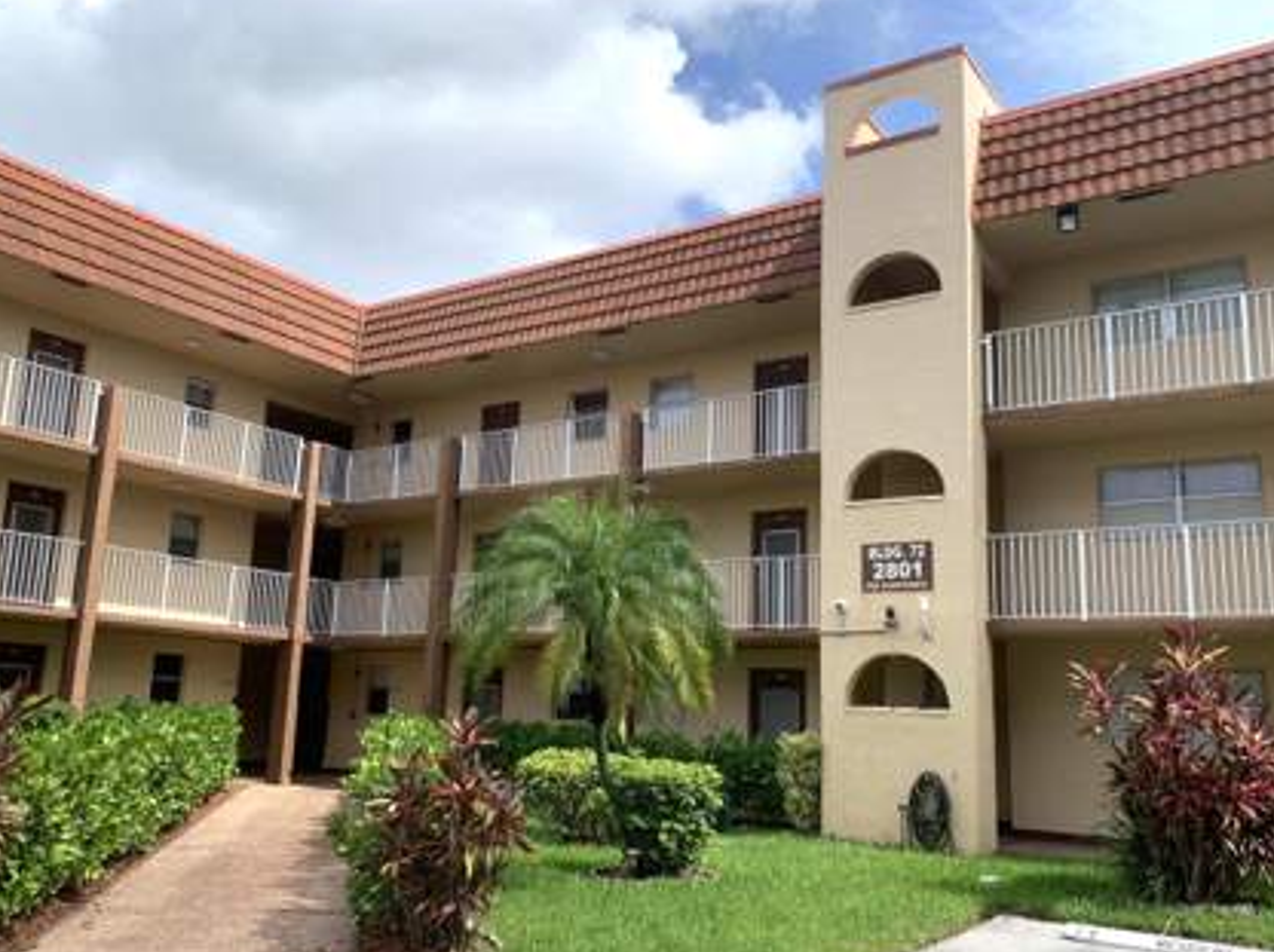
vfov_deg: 46.7
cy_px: 510
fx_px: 1103
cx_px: 625
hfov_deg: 60.0
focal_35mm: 30
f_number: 1.8
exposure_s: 1/1661
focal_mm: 4.25
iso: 25
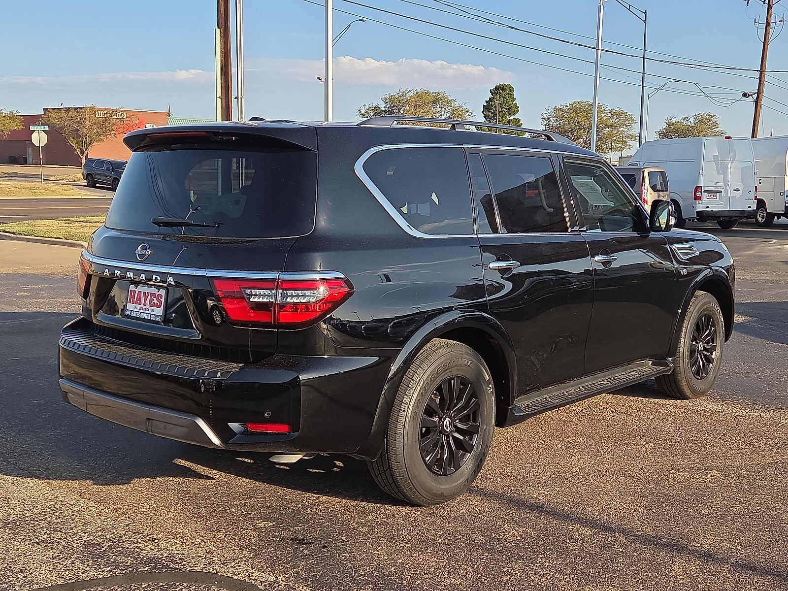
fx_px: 888
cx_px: 394
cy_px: 296
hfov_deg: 47.9
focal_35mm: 39
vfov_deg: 36.8
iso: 25
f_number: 1.8
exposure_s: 1/833
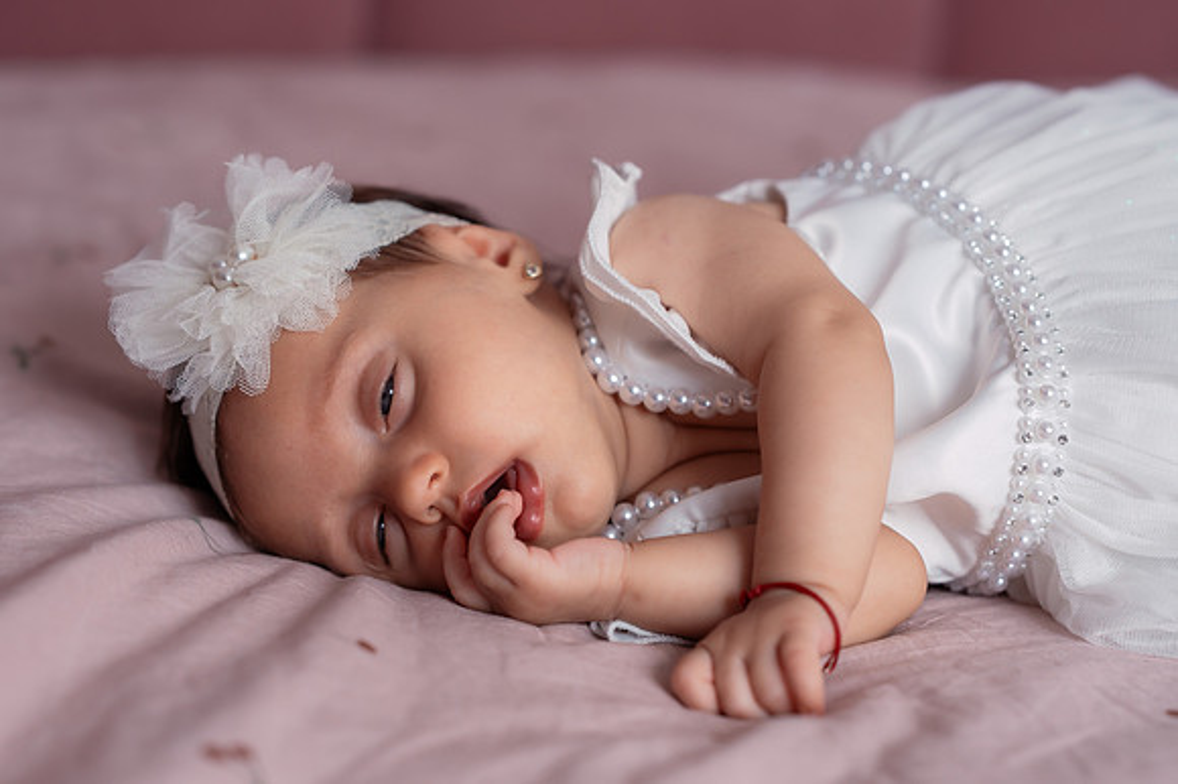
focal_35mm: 97
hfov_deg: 21.0
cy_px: 449
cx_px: 503
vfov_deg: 14.0
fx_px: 3183
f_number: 3.2
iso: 320
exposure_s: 1/250
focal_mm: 85
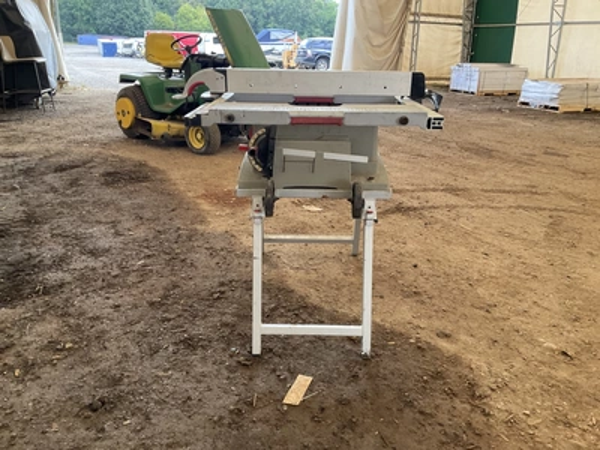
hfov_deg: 61.7
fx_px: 503
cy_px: 225
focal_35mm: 29
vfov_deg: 48.2
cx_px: 300
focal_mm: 3
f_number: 1.8
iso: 64
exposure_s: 1/122
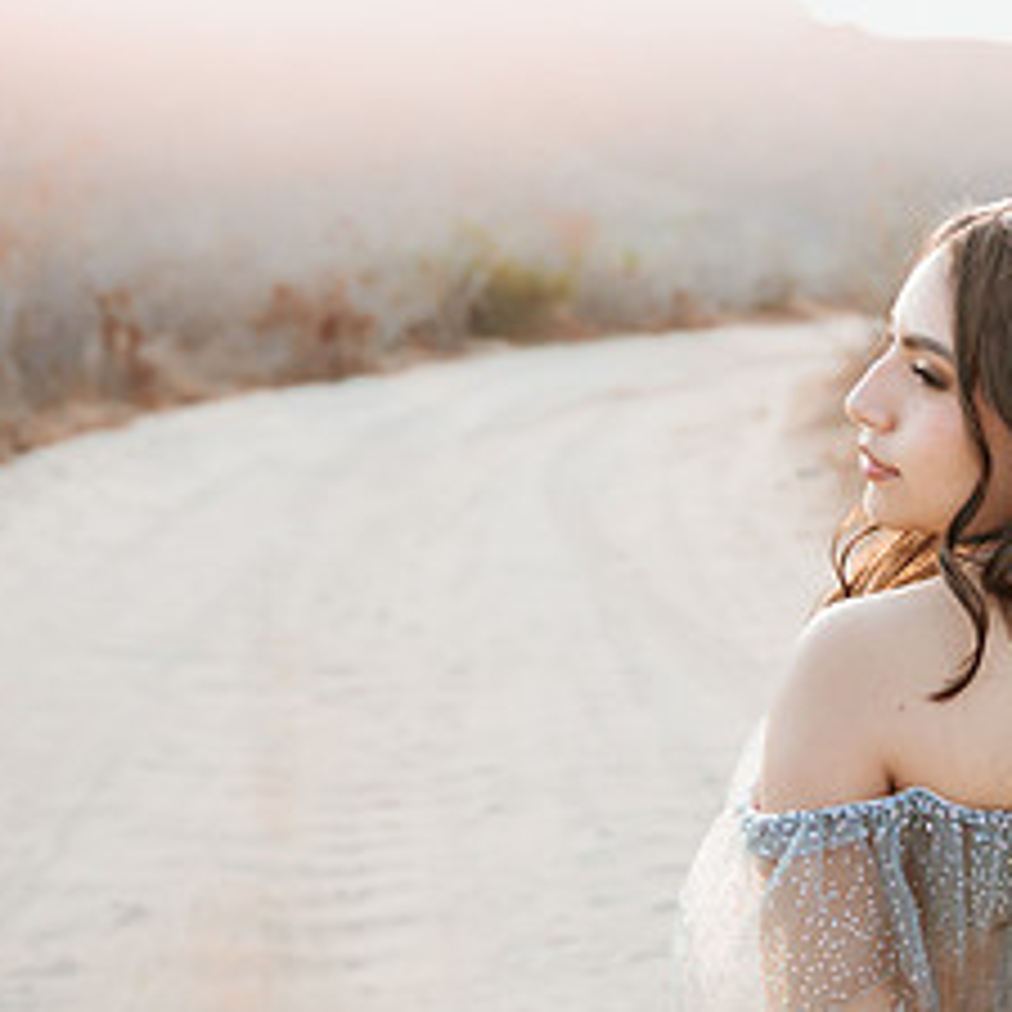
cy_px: 609
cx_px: 985
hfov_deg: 23.7
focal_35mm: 70
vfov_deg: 24.6
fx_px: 2315
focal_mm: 32
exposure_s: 1/1600
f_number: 2.8
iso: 200
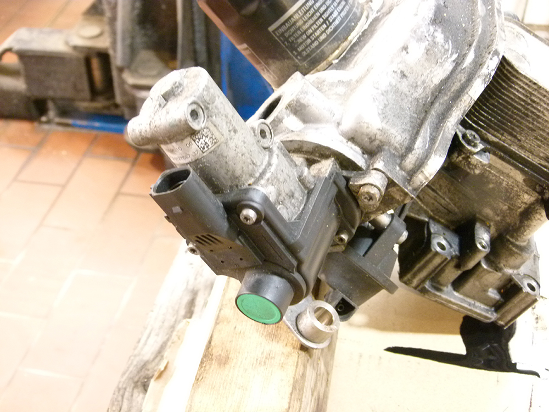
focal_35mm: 50
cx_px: 274
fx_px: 793
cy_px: 206
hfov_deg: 38.2
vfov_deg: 29.1
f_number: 3.2
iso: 400
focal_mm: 9
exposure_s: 1/13
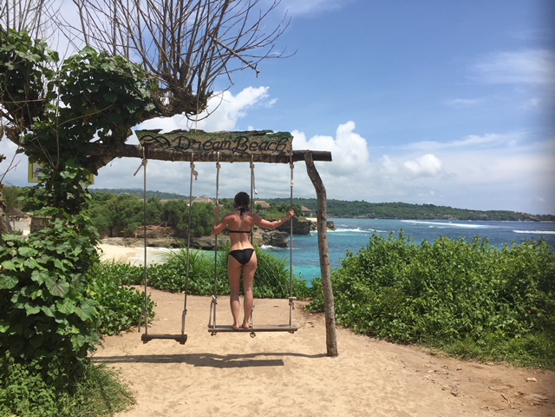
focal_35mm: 29
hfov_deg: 61.7
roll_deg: -1.4
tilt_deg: -0.5
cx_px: 278
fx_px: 465
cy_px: 208
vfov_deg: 48.2
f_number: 2.2
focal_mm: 4.15
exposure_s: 1/2825
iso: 32
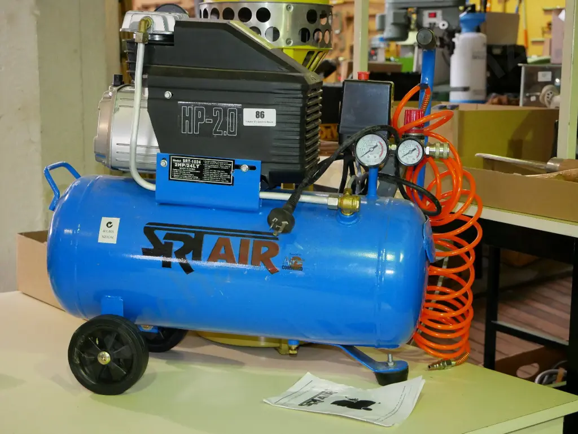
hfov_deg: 32.2
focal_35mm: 60
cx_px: 289
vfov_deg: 24.4
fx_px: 1002
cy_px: 217
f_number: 4.9
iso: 3200
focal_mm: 30
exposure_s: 1/80
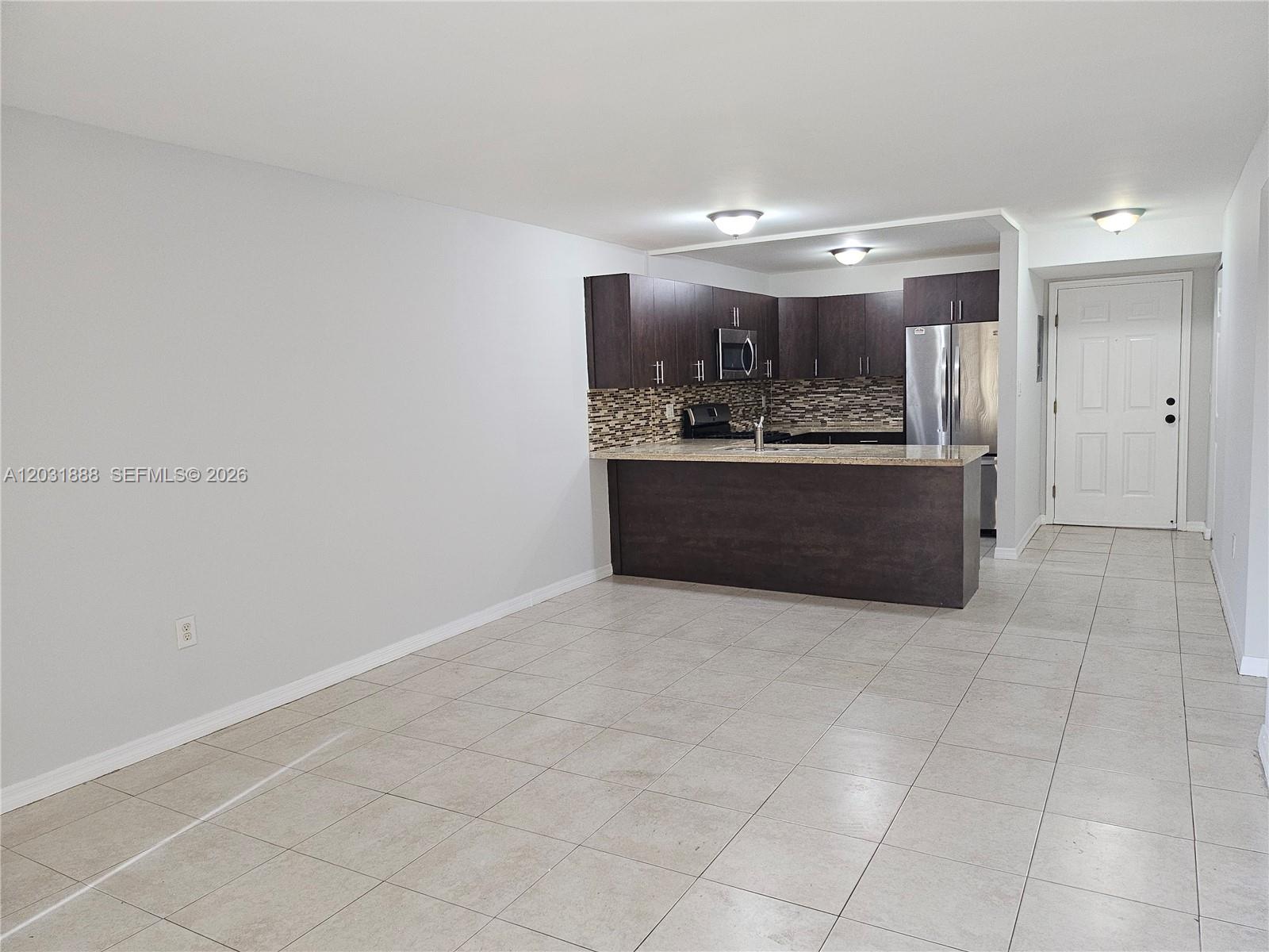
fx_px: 880
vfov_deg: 56.8
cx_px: 634
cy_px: 476
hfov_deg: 71.6
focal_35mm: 24
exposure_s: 1/120
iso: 500
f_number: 1.8
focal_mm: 5
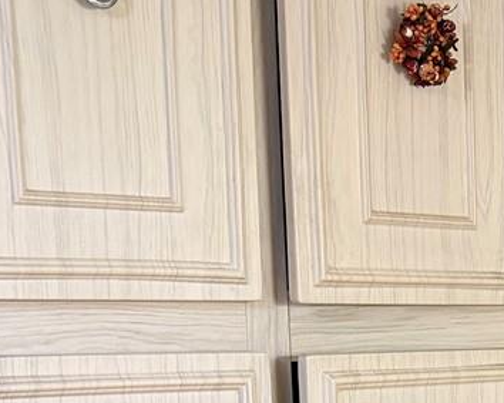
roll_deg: -1.4
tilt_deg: -11.0
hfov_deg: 16.4
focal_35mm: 106
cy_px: 578
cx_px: 769
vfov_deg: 13.8
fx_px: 1581
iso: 400
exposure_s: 1/60
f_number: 1.78
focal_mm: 6.76
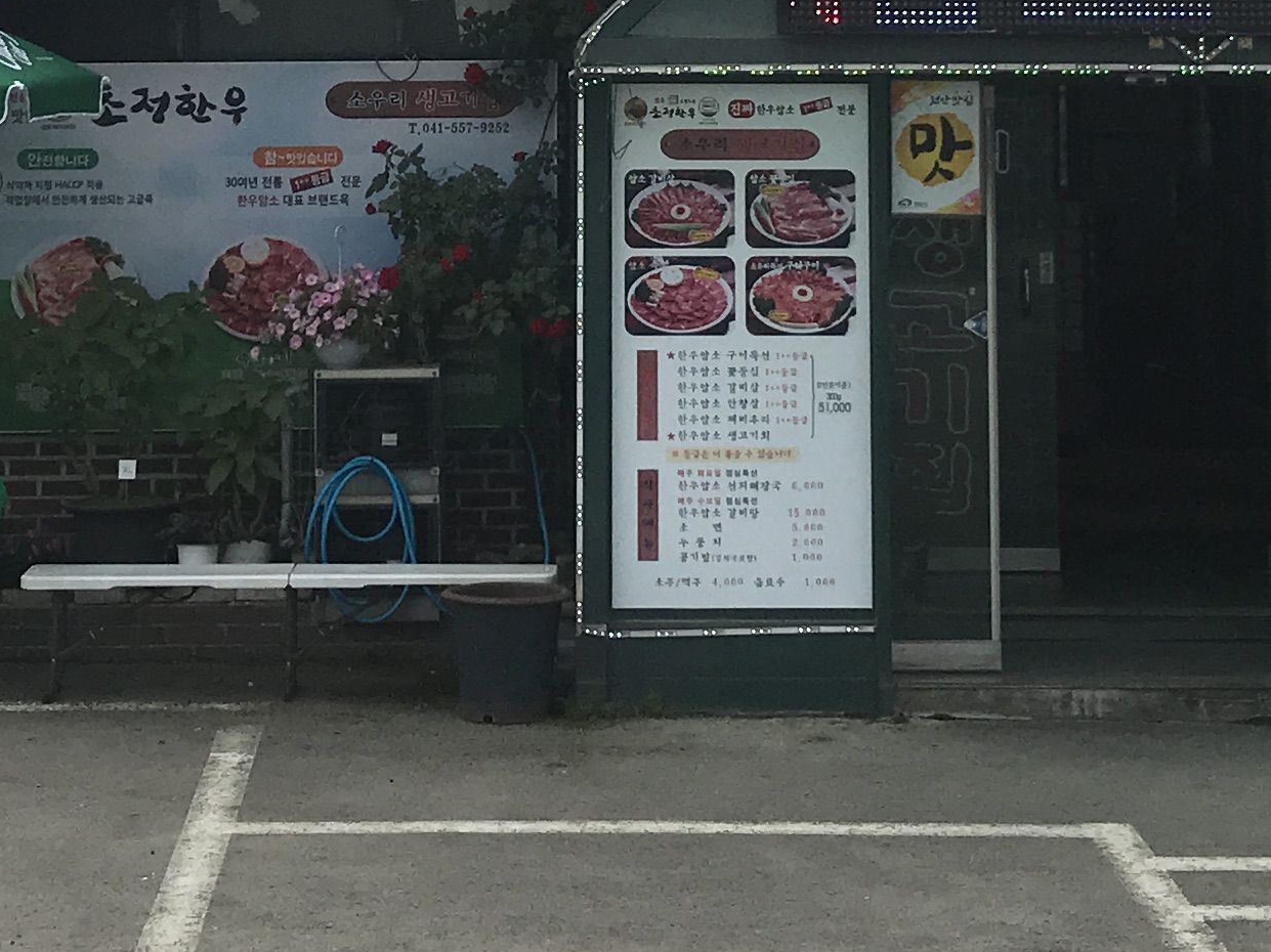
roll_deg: +0.2
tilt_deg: +4.7
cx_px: 607
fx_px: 3340
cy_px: -49
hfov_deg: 21.5
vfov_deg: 15.8
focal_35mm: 91
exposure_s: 1/4367
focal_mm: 3.99
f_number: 1.8
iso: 20
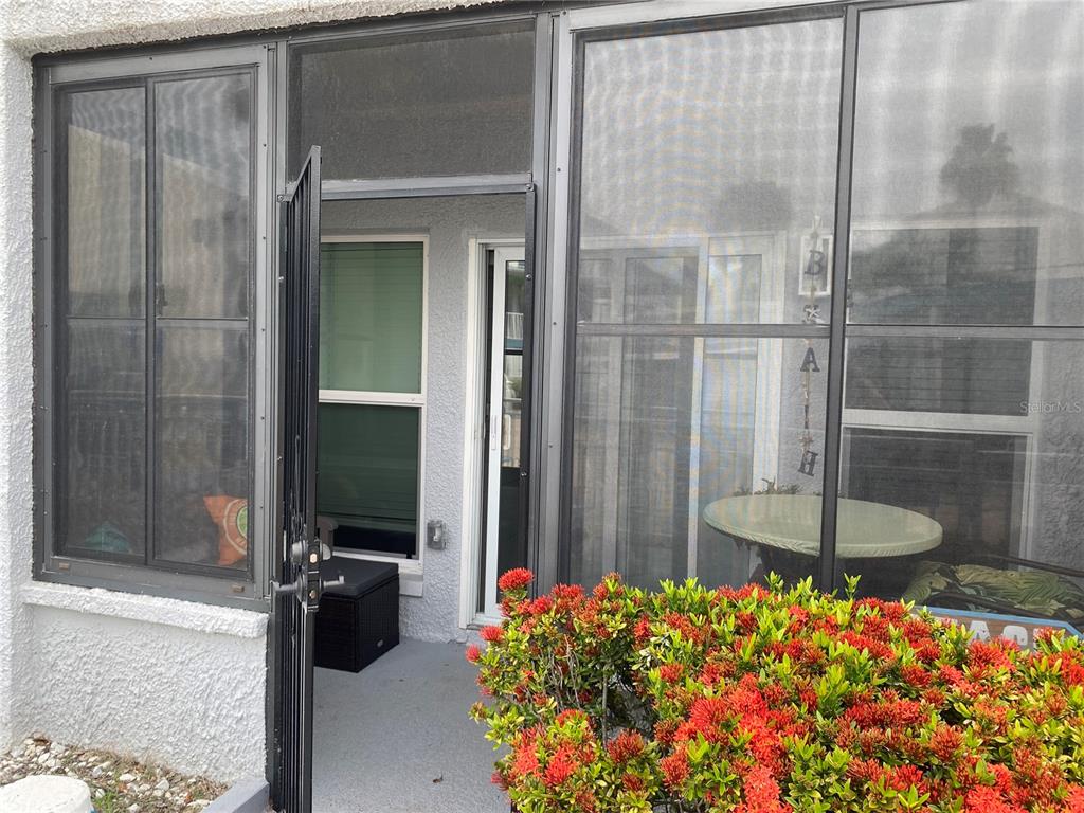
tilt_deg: -2.7
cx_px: 542
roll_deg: -1.9
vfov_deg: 53.1
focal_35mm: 26
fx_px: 814
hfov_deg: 67.3
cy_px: 406
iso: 32
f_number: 1.8
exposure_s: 1/252
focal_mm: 4.25
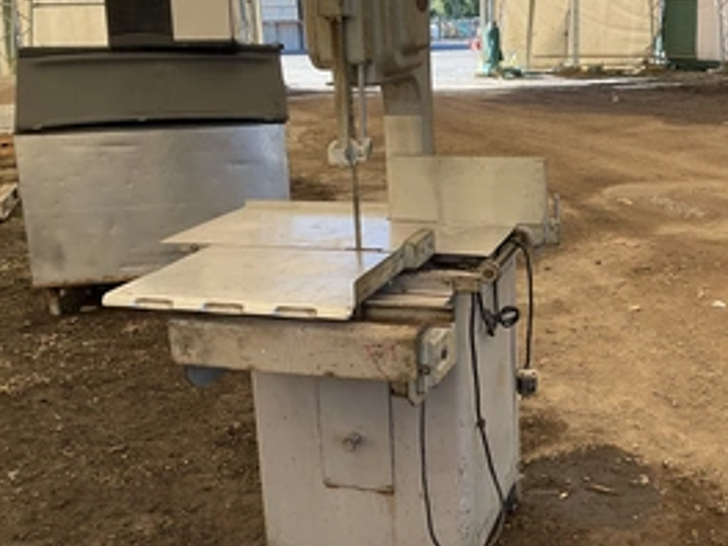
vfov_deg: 32.8
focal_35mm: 44
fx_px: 925
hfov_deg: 42.4
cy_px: 237
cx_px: 477
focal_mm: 3
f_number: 1.8
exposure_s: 1/149
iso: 20
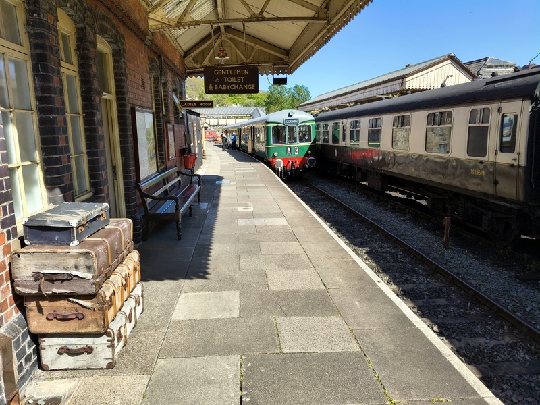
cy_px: 202
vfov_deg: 53.1
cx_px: 270
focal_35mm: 26
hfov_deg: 67.3
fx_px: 406
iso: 100
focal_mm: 4.81
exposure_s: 1/1362
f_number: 1.8
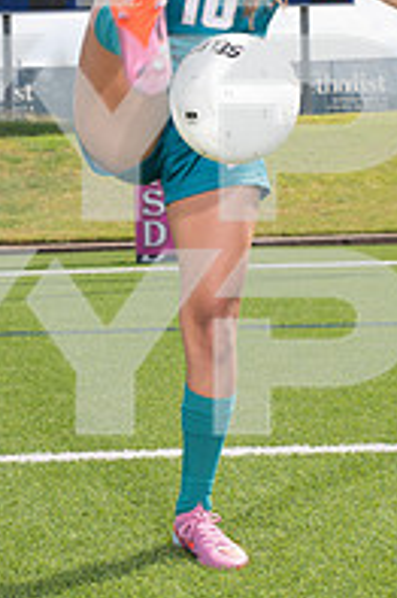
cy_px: 131
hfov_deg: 13.0
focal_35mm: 105
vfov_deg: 19.3
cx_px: 185
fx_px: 1740
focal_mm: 46
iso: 125
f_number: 7.1
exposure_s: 1/400
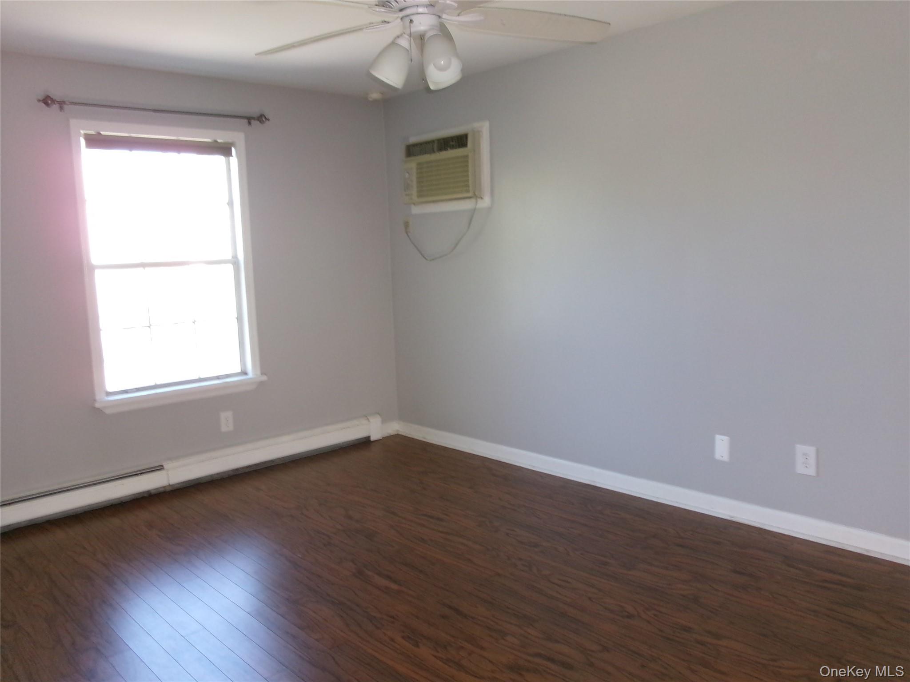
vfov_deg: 49.7
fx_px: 736
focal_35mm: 28
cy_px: 341
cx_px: 455
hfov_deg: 63.4
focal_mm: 5.1
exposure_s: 1/34
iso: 261
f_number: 3.9
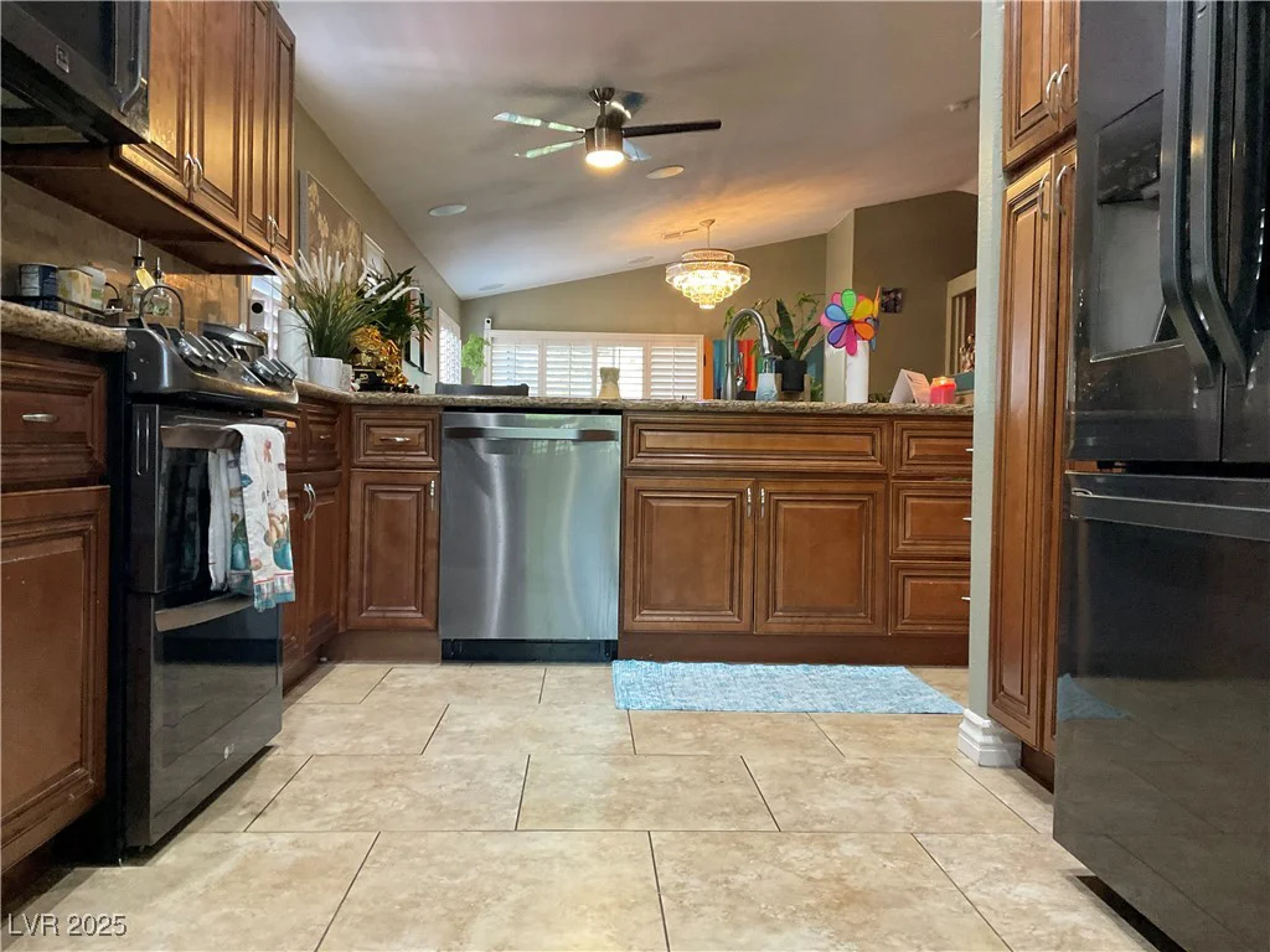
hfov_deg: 61.7
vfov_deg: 48.2
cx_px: 635
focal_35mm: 29
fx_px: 1064
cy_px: 476
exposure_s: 1/60
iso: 250
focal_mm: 3
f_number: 1.8
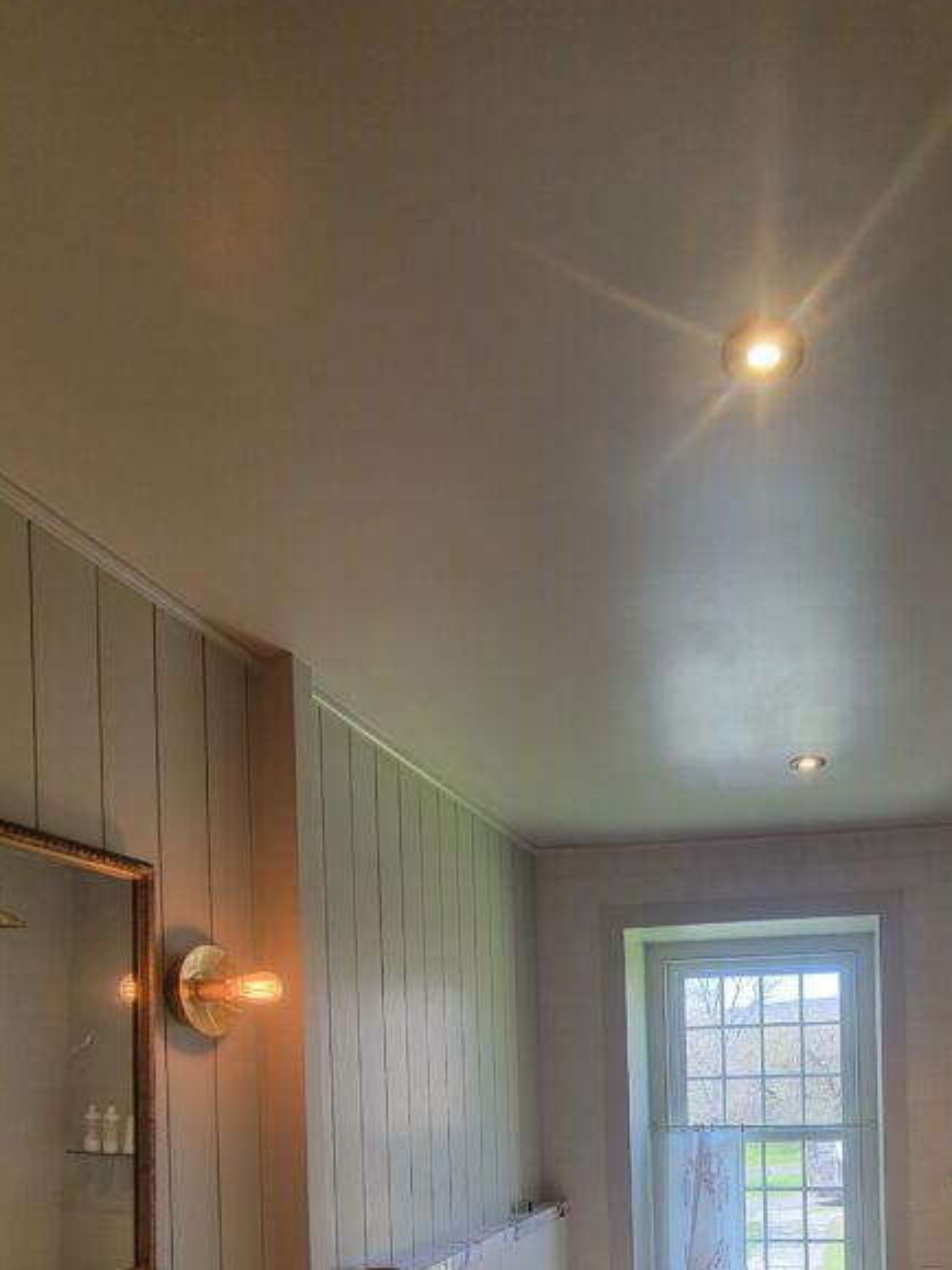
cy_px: 1097
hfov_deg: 56.4
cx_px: 695
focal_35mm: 23
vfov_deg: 64.0
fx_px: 844
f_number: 2.2
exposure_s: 1/50
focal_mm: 2.2
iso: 80
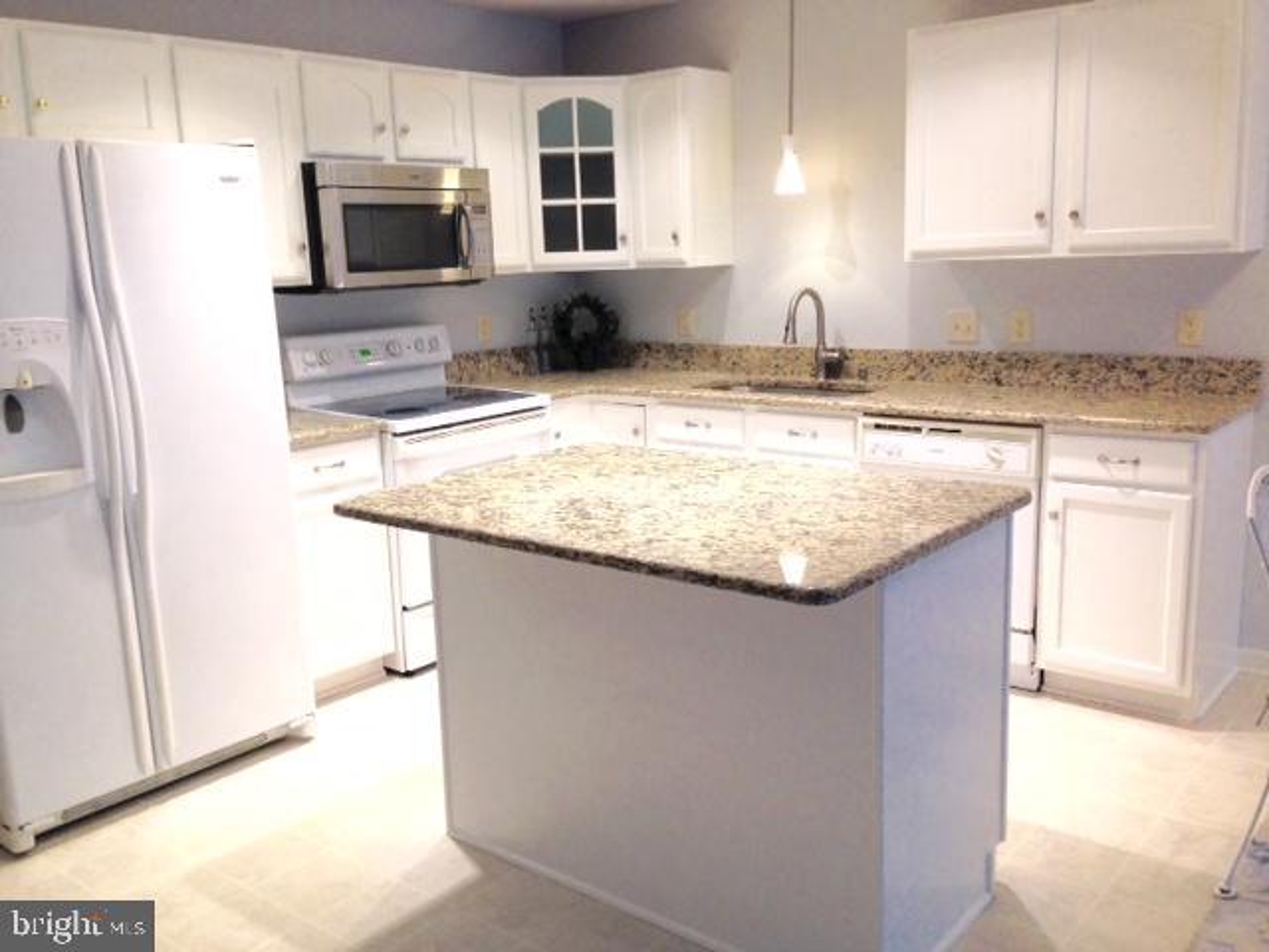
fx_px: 1210
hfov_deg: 55.4
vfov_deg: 42.9
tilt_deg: -11.8
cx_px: 634
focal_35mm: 33
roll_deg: +3.0
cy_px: 476
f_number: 2.4
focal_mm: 4.12
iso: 80
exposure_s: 1/20
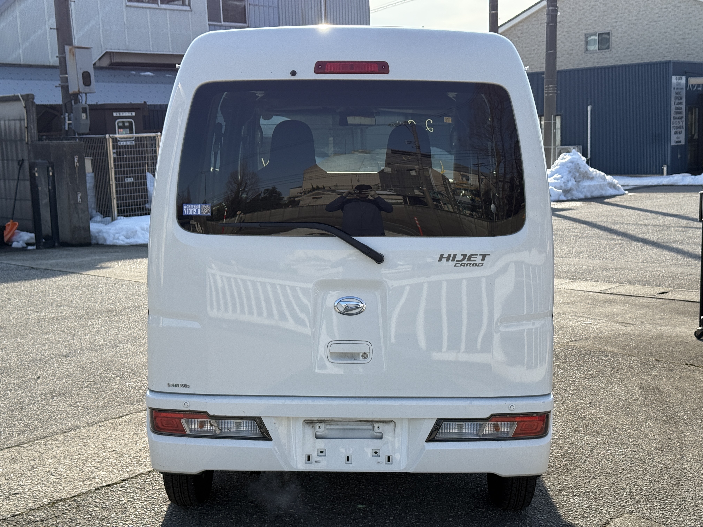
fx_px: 975
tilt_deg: -7.3
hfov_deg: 39.7
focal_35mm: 48
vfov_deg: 30.3
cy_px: 264
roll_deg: +2.4
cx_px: 352
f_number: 1.78
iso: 64
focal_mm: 6.76
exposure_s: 1/2494
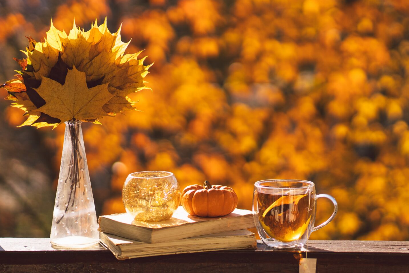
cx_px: 260
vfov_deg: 13.9
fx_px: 1113
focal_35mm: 98
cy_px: 42
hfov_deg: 20.8
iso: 100
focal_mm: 55
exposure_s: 1/5000
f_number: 1.8
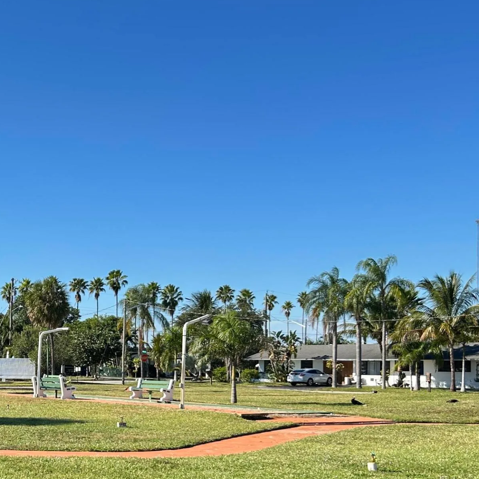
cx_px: 1
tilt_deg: +0.8
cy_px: 354
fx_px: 861
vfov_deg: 30.6
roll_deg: -0.7
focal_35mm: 55
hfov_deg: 29.1
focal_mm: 5.7
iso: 50
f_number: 1.5
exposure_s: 1/1808
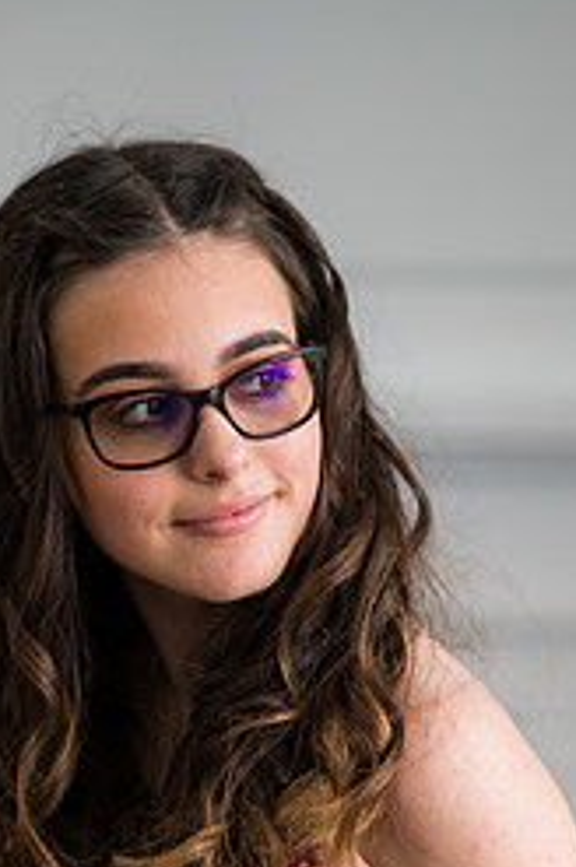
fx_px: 3730
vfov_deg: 13.2
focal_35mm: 155
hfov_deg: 8.8
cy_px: 772
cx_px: 279
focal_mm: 85
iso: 320
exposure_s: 1/200
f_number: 2
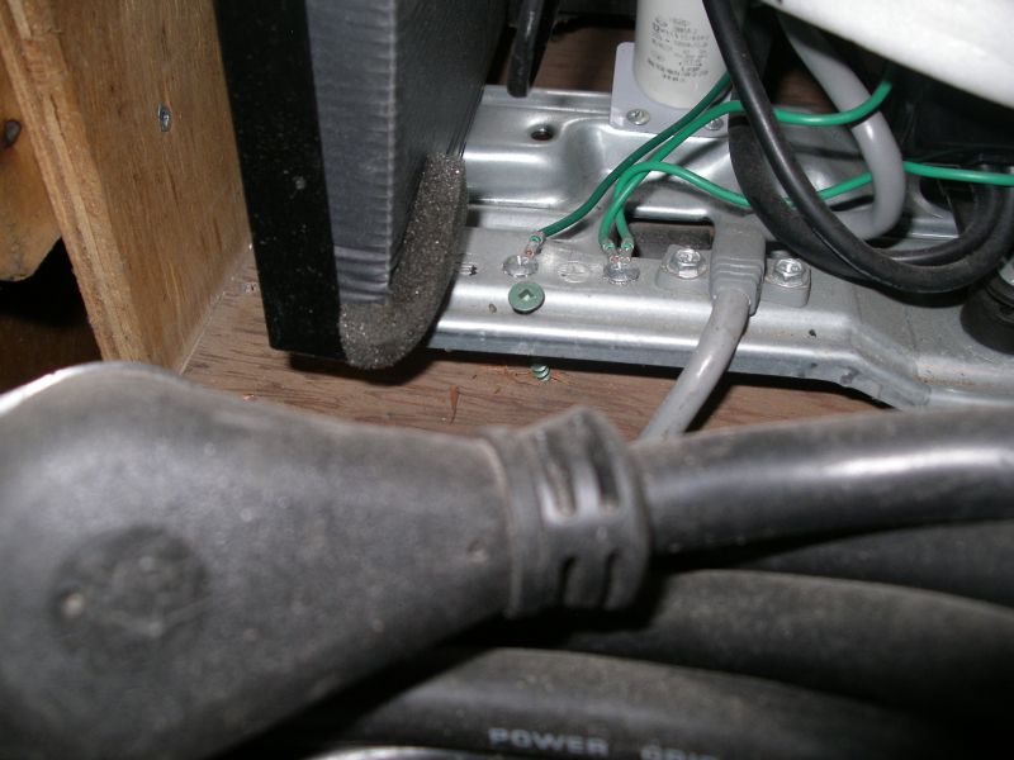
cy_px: 380
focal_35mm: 37
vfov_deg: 38.7
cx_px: 507
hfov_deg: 50.1
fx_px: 1084
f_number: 2.8
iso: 200
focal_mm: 7.8
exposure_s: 1/40
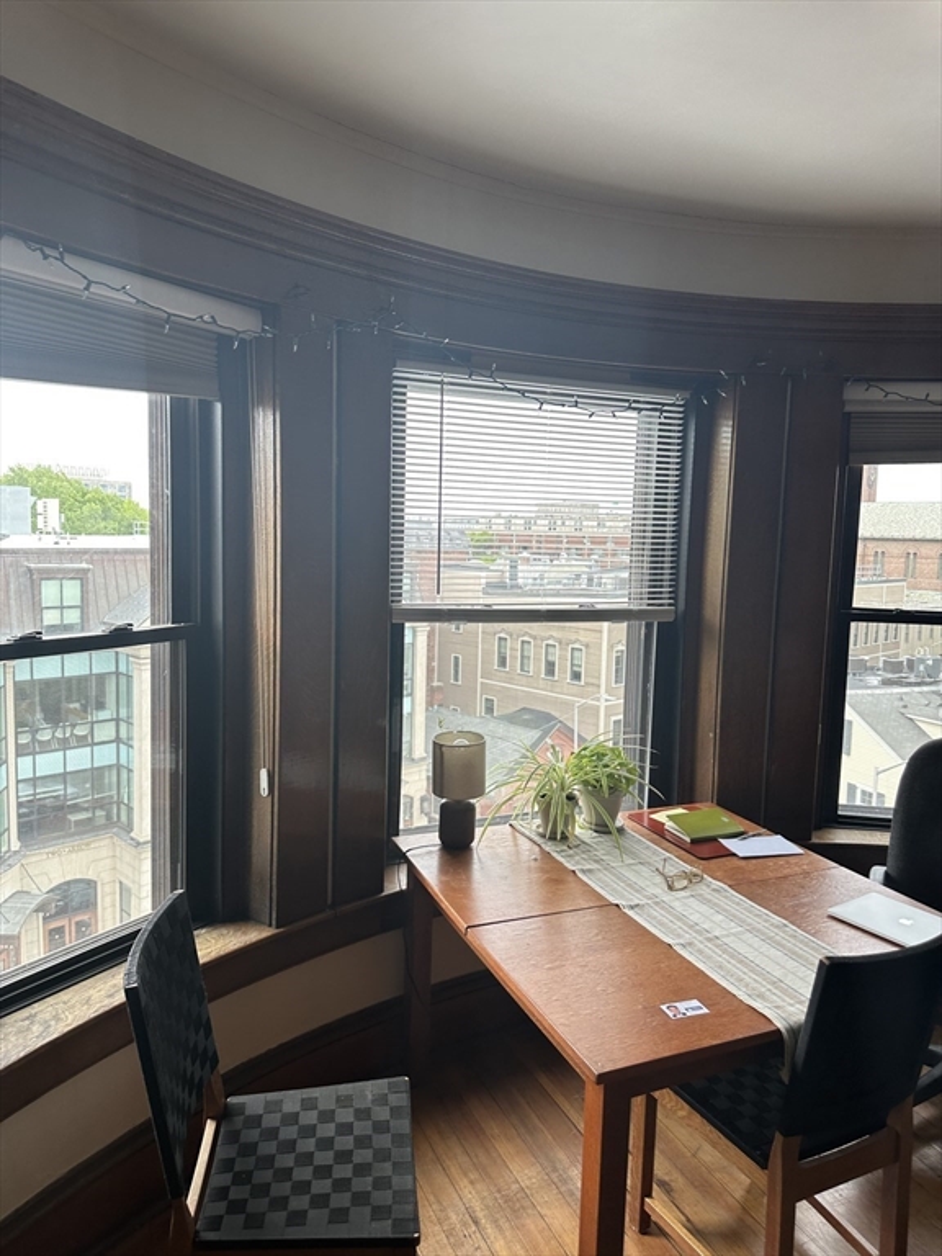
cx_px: 471
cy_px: 628
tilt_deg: -5.9
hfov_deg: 56.8
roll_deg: -3.6
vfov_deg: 71.6
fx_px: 871
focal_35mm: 24
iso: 64
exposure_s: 1/138
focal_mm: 6.86
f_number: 1.78
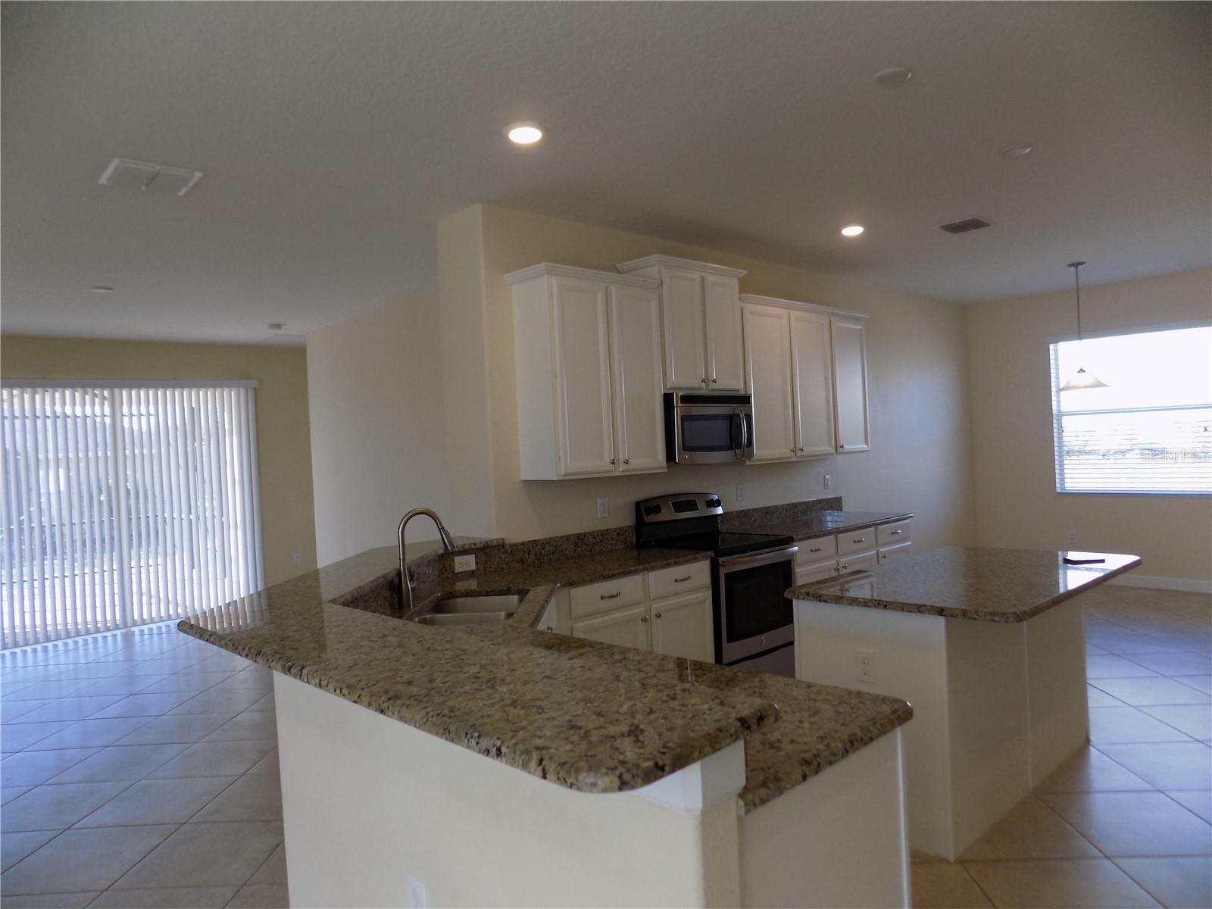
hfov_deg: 73.9
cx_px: 606
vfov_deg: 58.9
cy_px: 454
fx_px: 805
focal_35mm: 23
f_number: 3.1
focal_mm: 4
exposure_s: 1/40
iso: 80
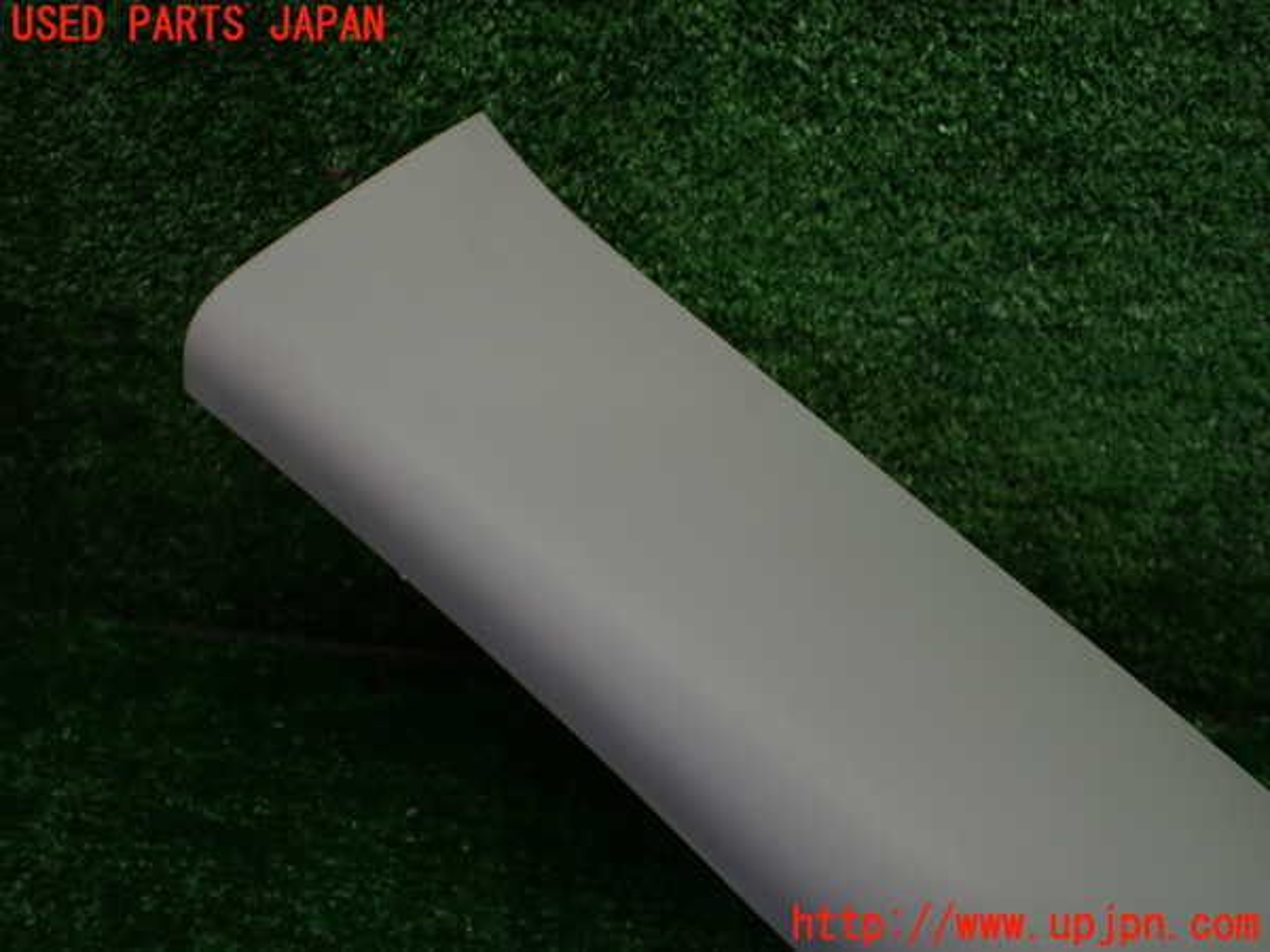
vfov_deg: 46.8
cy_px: 476
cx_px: 635
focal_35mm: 30
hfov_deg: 60.0
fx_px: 1101
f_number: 2.3
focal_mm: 5.4
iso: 160
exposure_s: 1/125
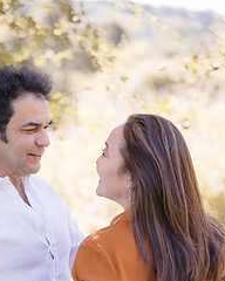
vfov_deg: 21.4
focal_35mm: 88
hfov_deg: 17.4
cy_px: 234
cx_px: 86
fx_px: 733
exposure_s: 1/640
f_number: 1.4
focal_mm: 50
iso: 125
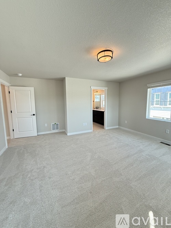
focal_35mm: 14
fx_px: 92
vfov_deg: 102.1
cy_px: 114
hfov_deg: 85.7
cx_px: 86
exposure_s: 1/120
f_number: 2.2
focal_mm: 2.22
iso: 125
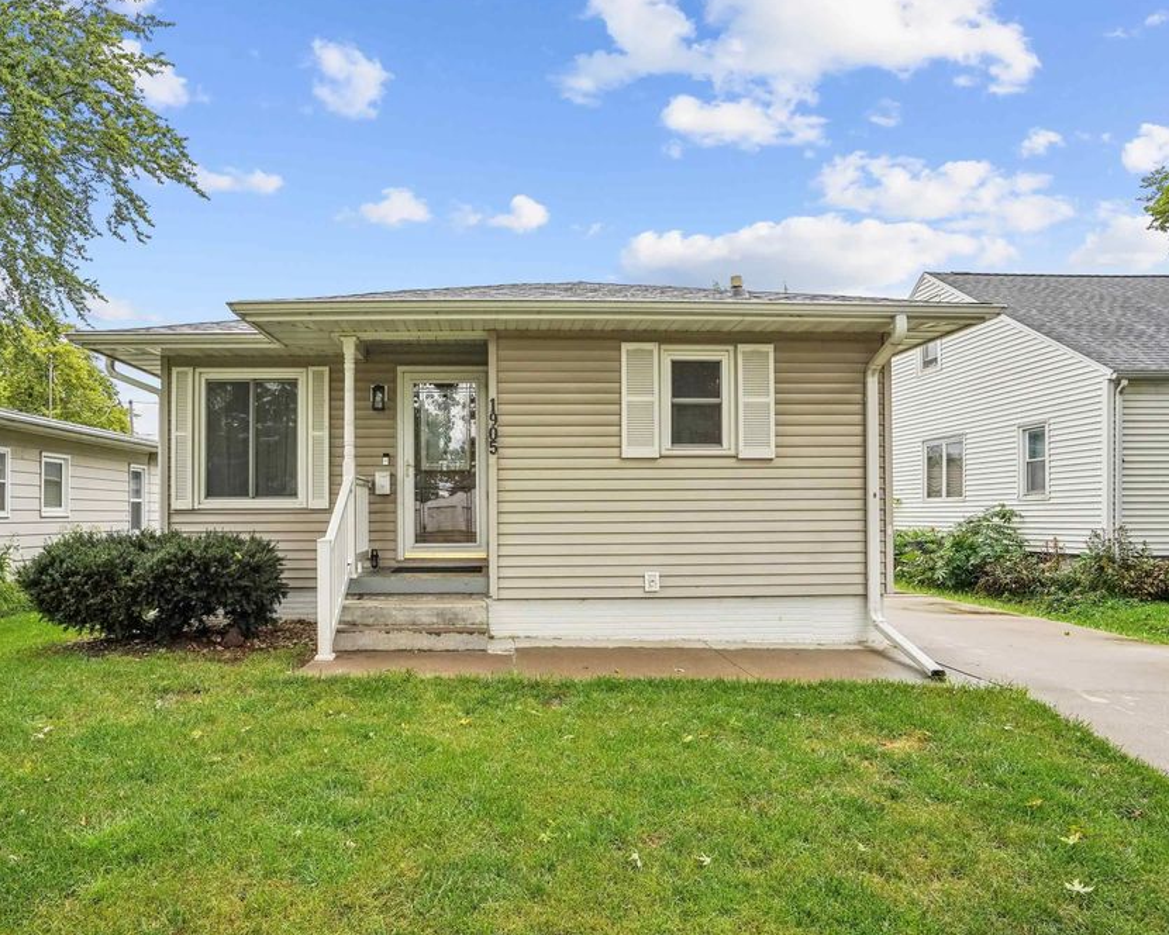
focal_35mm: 22
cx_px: 517
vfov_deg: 63.1
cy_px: 472
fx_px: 761
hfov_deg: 74.8
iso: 400
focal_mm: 19
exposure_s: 1/60
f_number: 9
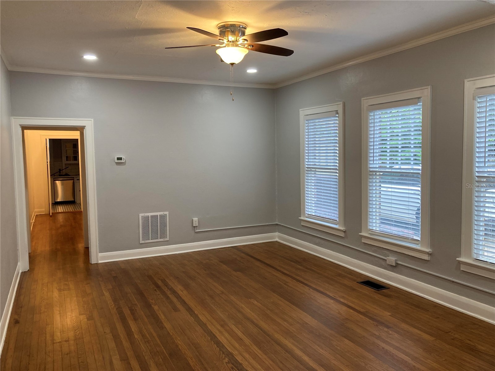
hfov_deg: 63.4
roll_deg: +0.4
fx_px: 400
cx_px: 248
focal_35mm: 28
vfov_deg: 49.7
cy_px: 186
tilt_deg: -5.0
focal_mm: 3.99
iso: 80
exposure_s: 1/60
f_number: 1.8
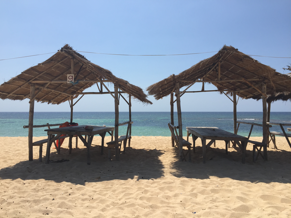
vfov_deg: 48.2
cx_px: 146
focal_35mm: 29
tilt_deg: +1.1
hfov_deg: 61.7
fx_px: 244
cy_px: 109
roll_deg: -0.7
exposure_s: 1/3049
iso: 32
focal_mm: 4.15
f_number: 2.2
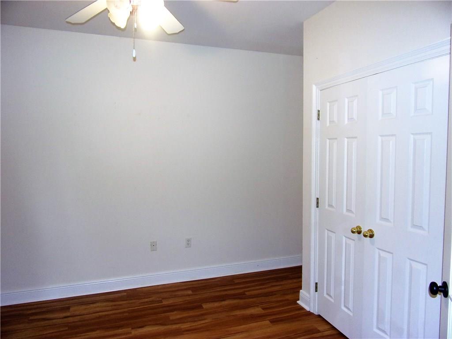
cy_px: 170
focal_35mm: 24
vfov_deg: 56.8
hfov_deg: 71.6
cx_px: 226
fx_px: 313
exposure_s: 1/34
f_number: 3.3
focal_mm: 4.3
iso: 200
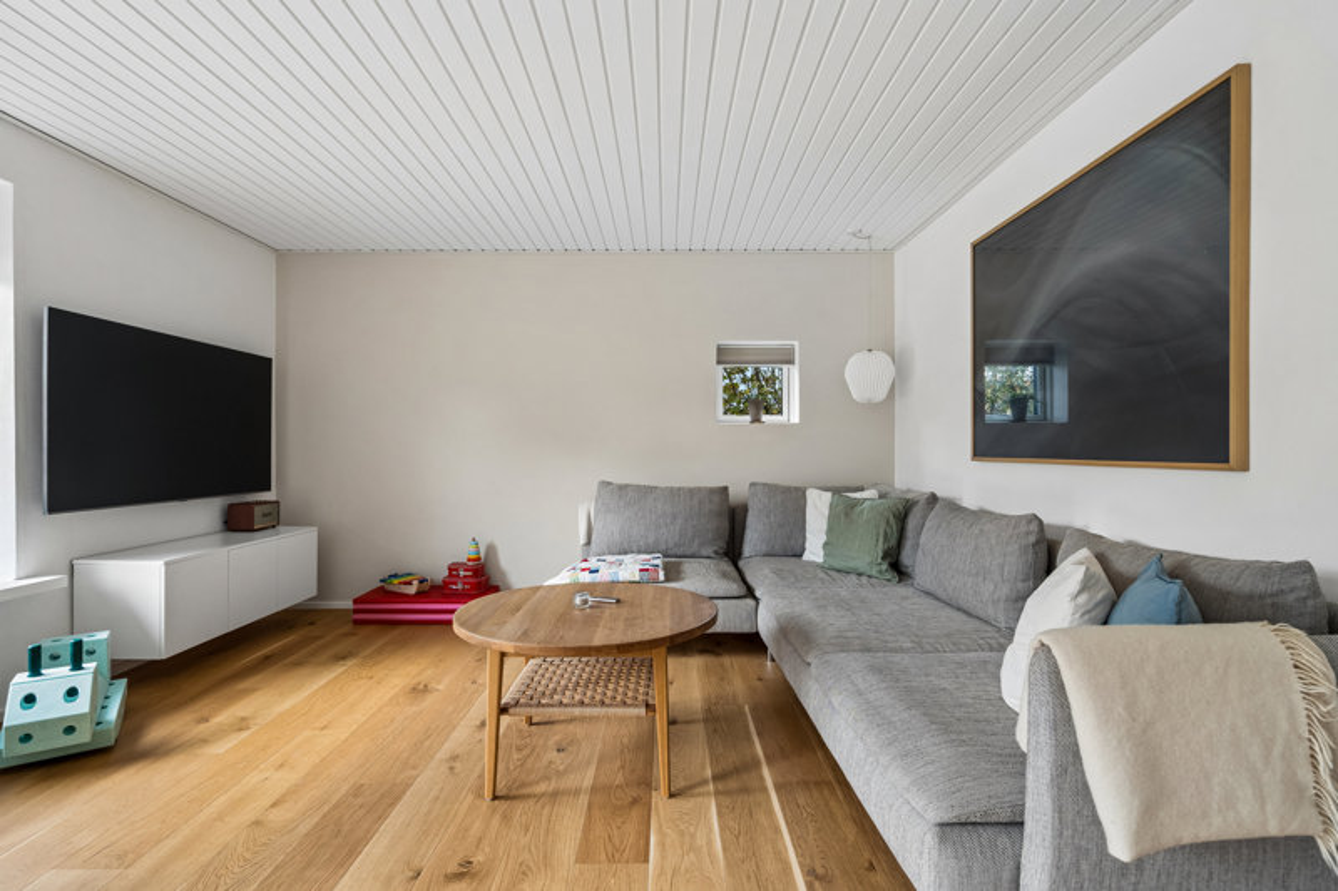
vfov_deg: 70.4
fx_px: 632
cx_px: 669
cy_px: 446
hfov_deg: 93.3
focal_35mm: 17
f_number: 7.1
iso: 400
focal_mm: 17
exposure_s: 1/40
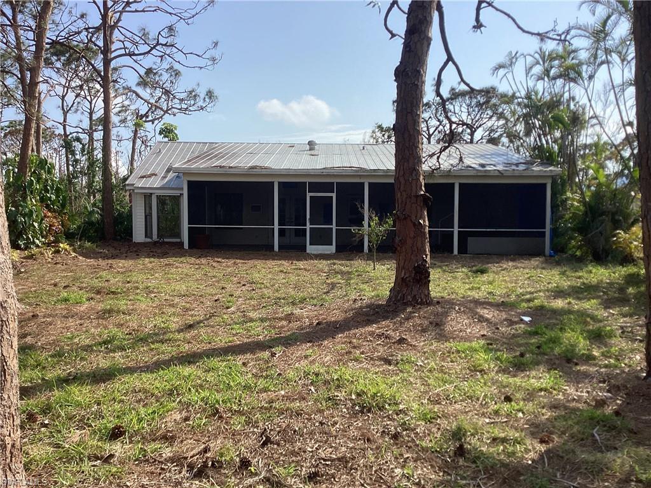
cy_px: 244
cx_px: 326
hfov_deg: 58.4
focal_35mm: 31
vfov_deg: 45.4
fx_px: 583
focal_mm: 3.3
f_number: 2.4
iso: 25
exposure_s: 1/1431
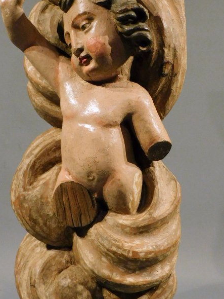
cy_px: 117
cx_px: 95
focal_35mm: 61
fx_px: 526
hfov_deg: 24.0
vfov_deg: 31.6
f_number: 3.5
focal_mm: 5.4
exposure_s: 1/30
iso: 220
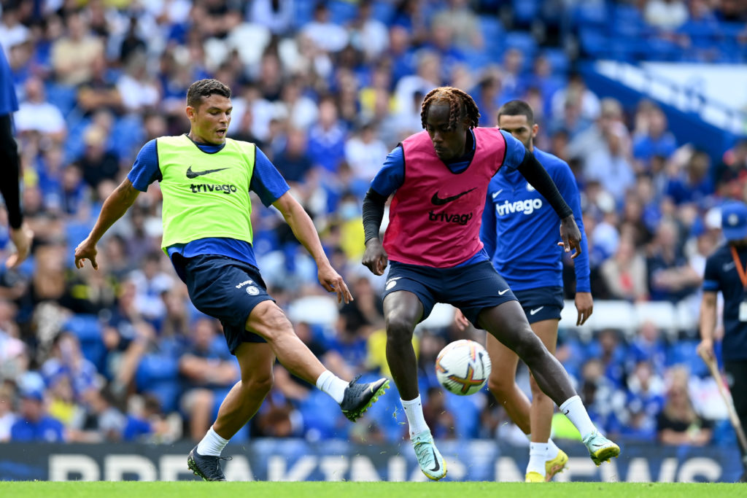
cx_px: 374
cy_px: 249
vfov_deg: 3.4
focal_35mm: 400
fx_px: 8301
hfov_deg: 5.2
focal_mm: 400
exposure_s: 1/1250
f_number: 3.5
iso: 800
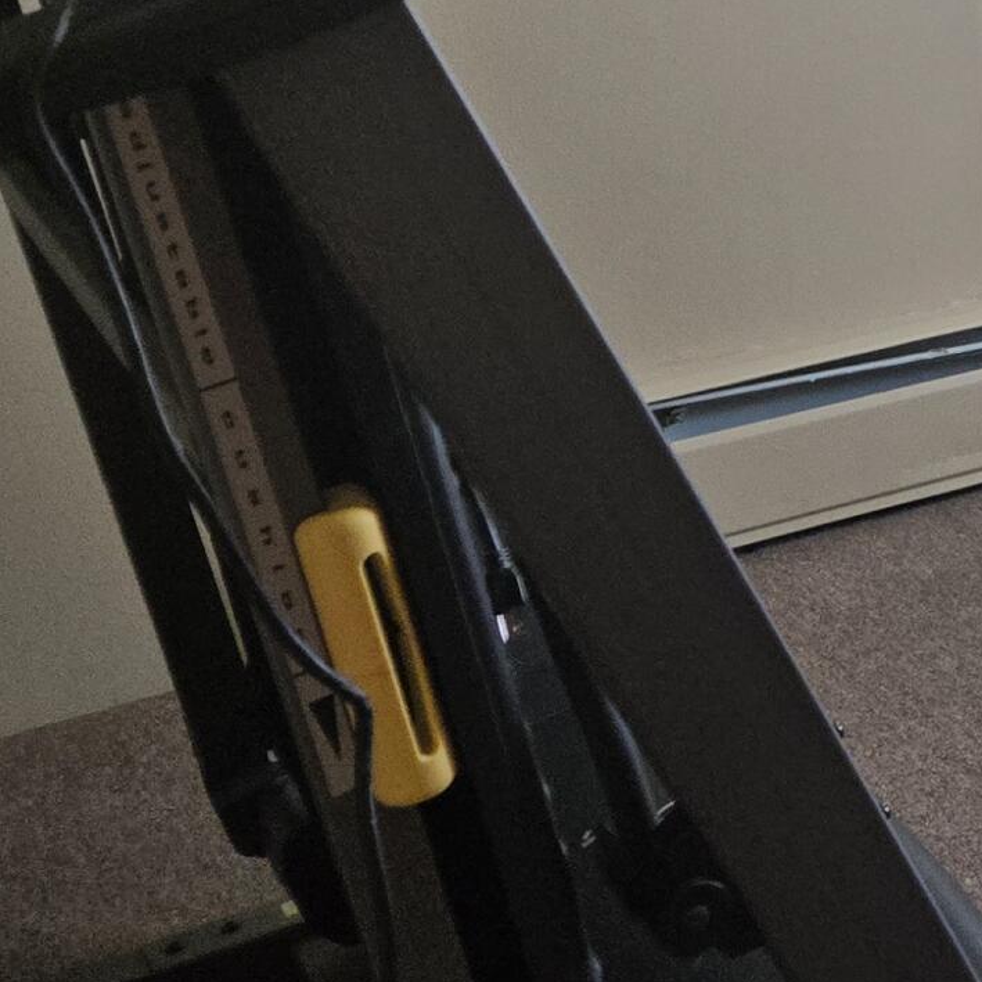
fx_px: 2760
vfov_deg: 19.8
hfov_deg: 17.5
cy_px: 87
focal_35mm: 86
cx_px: 1601
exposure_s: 1/120
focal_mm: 5.4
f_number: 1.8
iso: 250
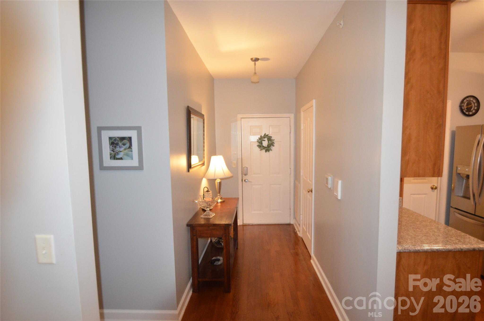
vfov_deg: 67.1
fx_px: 241
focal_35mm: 18
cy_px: 160
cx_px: 242
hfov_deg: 90.1
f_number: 3.8
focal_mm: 12
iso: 2500
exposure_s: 1/60
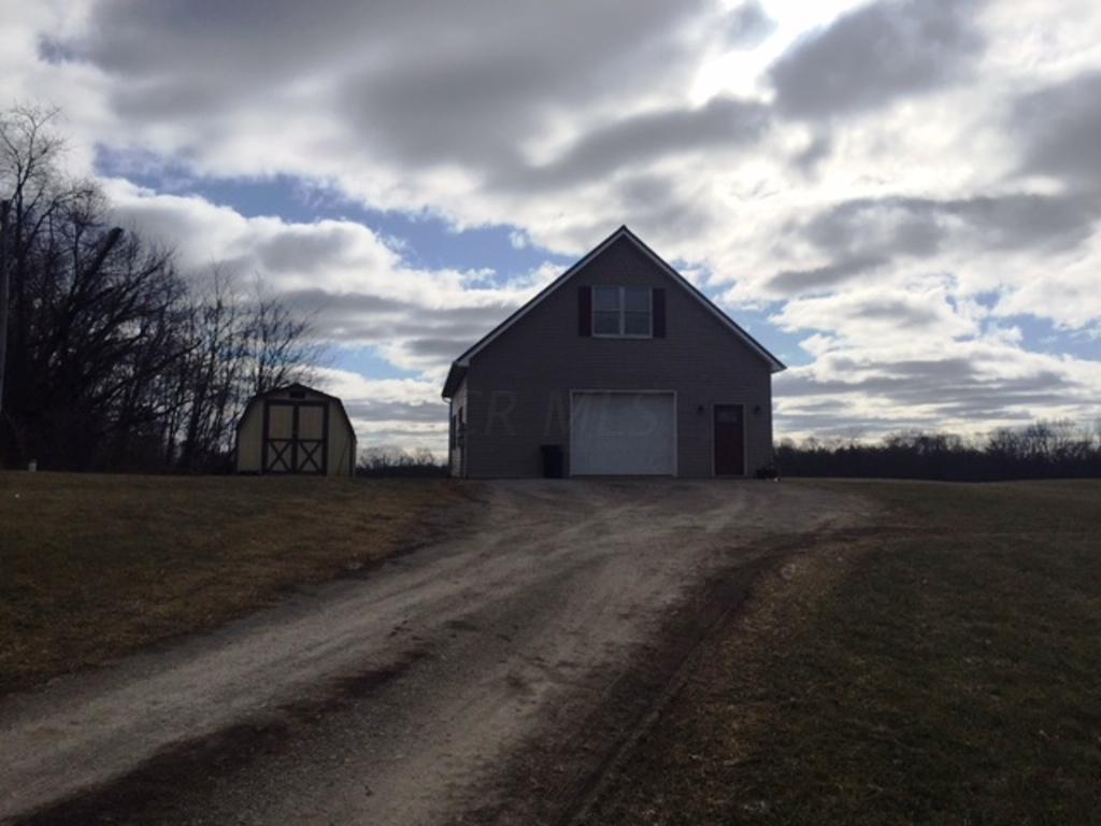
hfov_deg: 61.7
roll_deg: +0.8
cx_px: 550
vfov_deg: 48.2
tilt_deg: +4.0
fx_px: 922
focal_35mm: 29
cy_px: 413
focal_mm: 4.15
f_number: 2.2
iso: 32
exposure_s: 1/7937
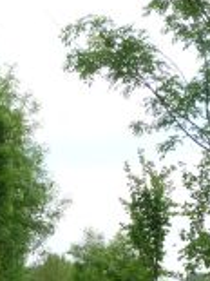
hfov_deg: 14.8
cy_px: 306
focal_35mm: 99
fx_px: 802
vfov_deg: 19.1
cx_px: 49
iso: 100
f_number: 4
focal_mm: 5.2
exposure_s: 1/400
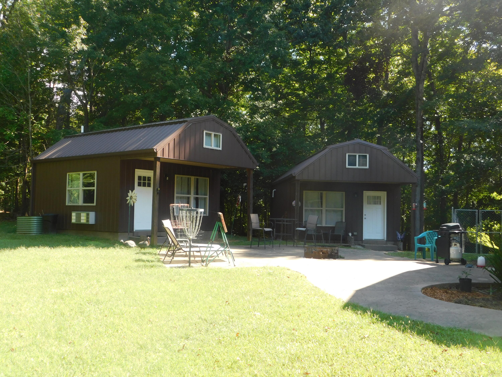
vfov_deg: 39.7
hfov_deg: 51.4
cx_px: 251
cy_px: 188
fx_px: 522
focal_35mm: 36
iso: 125
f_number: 3.5
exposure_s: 1/200
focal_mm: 6.3
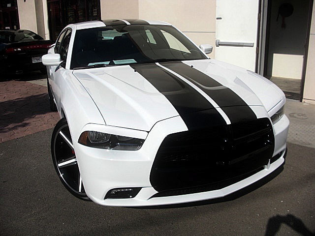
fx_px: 328
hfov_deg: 51.4
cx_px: 158
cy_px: 118
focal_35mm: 36
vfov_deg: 39.7
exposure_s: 1/200
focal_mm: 6.3
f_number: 7.9
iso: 50
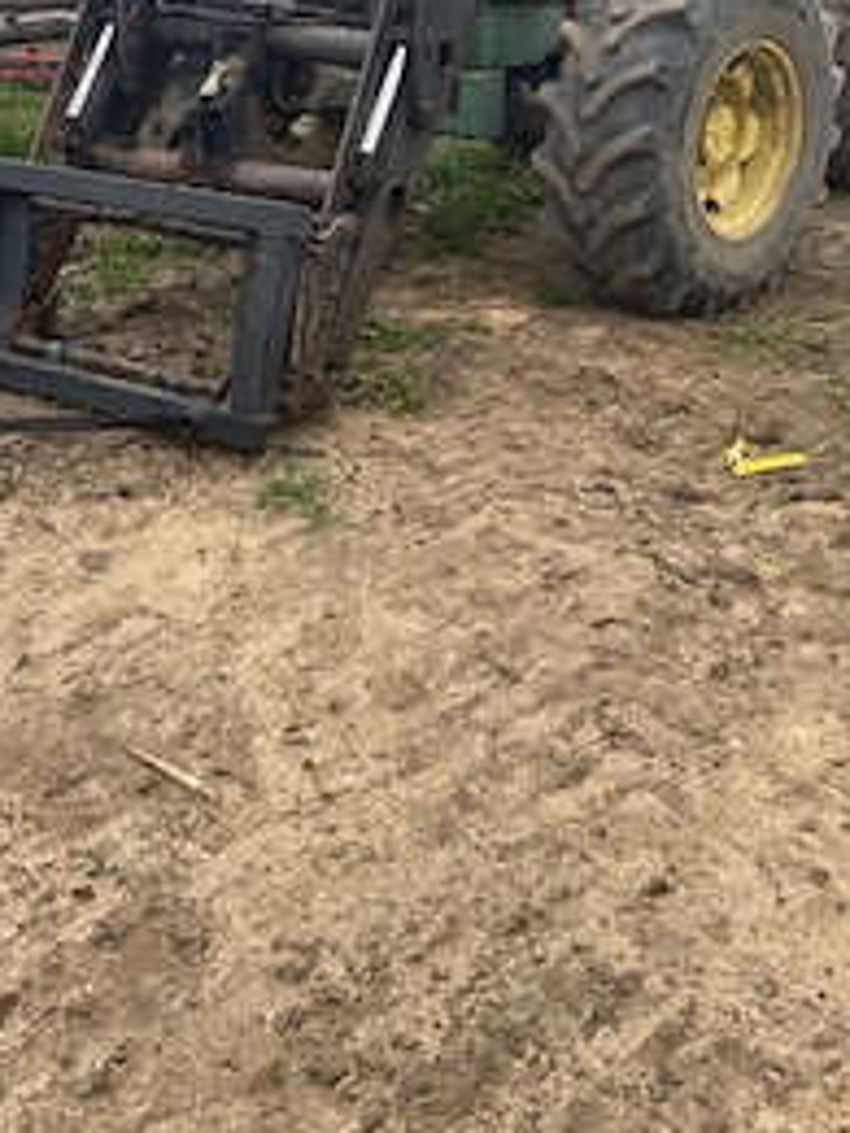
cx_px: 432
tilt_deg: -12.0
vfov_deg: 45.4
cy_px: 305
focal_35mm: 40
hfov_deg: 36.0
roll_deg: -1.7
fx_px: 1310
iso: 32
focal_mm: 4.2
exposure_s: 1/421
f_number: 1.6
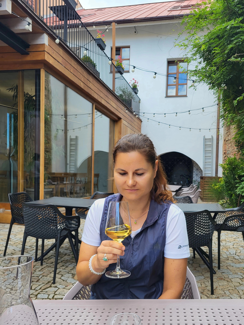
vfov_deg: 67.3
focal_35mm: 26
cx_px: 122
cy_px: 162
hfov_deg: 53.1
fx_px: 244
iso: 40
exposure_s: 1/256
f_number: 1.8
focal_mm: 5.4
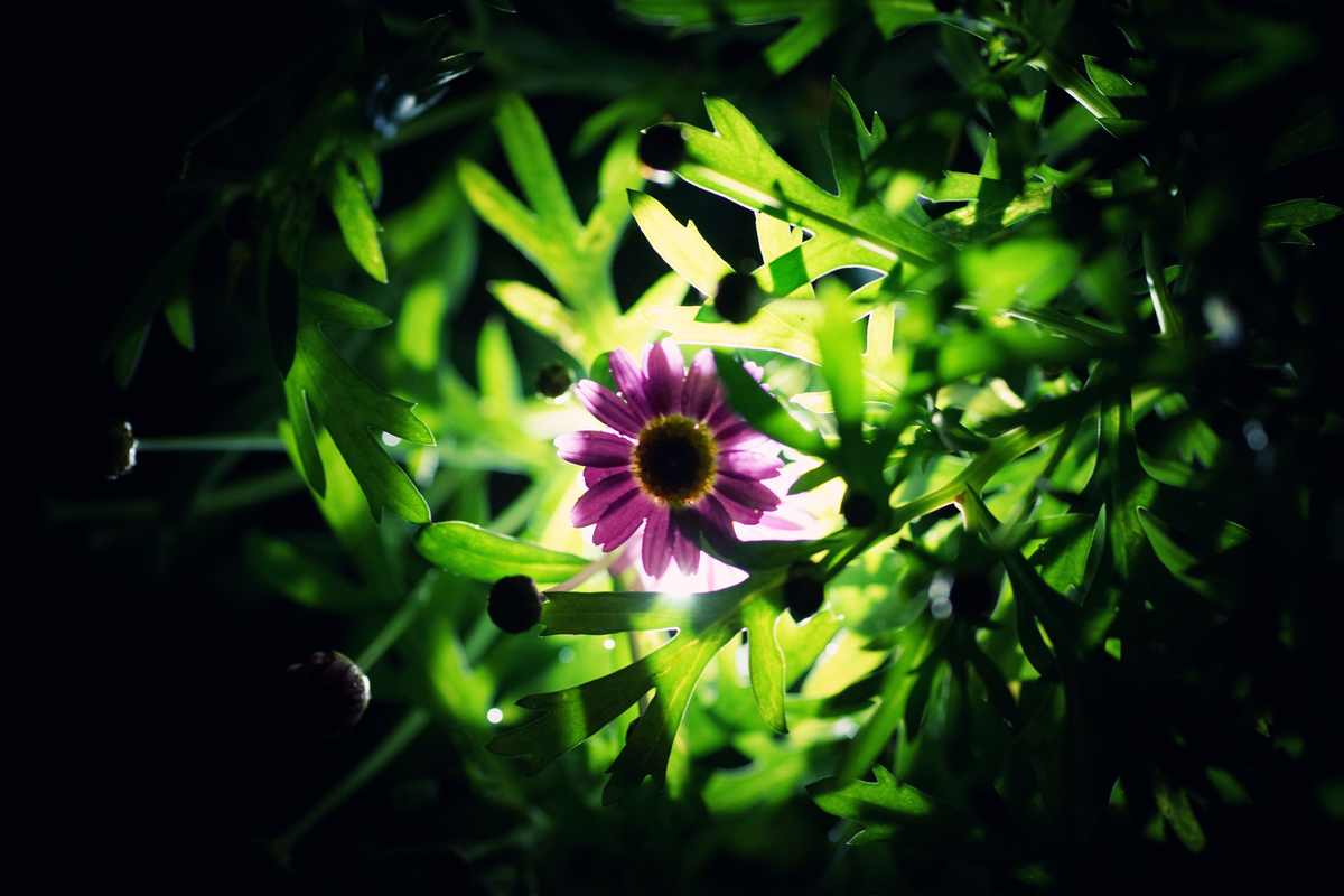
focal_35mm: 100
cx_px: 672
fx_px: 3733
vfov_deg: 13.7
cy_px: 448
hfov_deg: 20.4
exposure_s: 1/100
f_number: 4
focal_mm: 100
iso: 1250
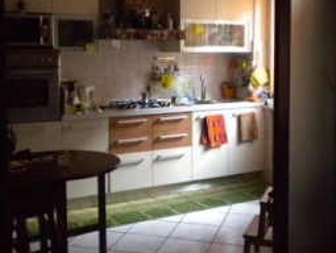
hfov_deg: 39.6
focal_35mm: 48
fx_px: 467
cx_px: 157
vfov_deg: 30.2
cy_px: 92
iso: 735
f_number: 3.1
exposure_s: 1/113
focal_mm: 6.3
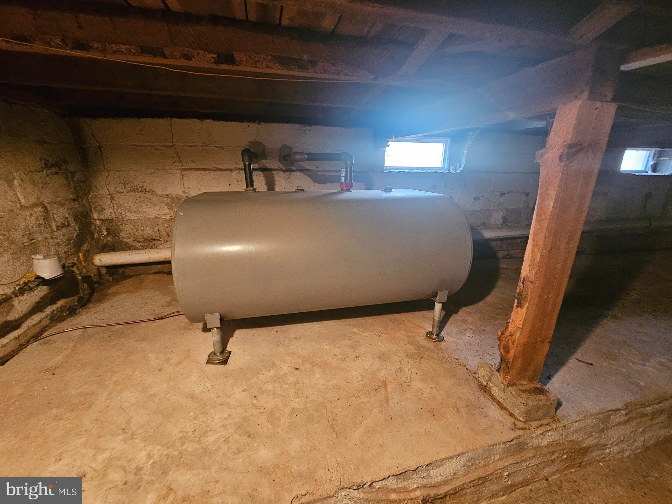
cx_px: 336
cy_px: 252
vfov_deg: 89.9
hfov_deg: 106.2
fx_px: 252
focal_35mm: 13
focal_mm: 2.2
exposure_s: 1/24
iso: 800
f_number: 2.2
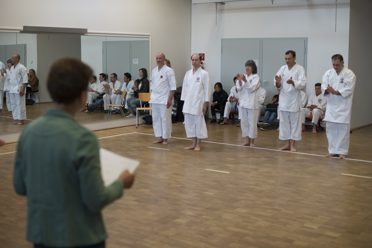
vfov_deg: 27.0
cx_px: 186
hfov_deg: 39.6
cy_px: 124
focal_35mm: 50
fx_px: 517
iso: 100
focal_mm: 50
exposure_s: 1/50
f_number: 2.8
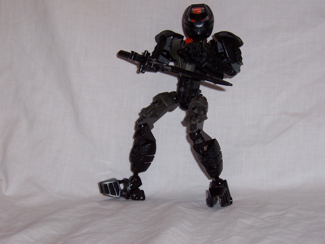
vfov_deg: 17.8
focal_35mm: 83
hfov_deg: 23.6
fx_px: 779
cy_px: 122
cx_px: 162
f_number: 4
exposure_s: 1/90
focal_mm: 12.8
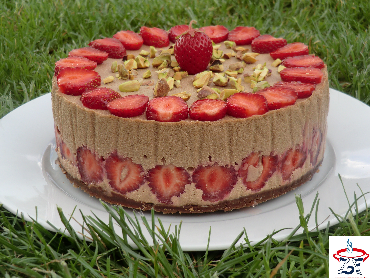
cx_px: 186
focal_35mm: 66
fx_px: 706
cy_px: 140
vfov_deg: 22.3
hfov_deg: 29.4
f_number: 4.4
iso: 64
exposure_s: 1/80
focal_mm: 11.6
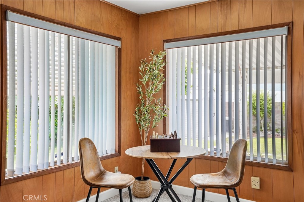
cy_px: 101
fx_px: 295
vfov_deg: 37.8
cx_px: 152
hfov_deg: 54.4
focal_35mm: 35
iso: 400
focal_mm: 35
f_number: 8
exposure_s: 1/40
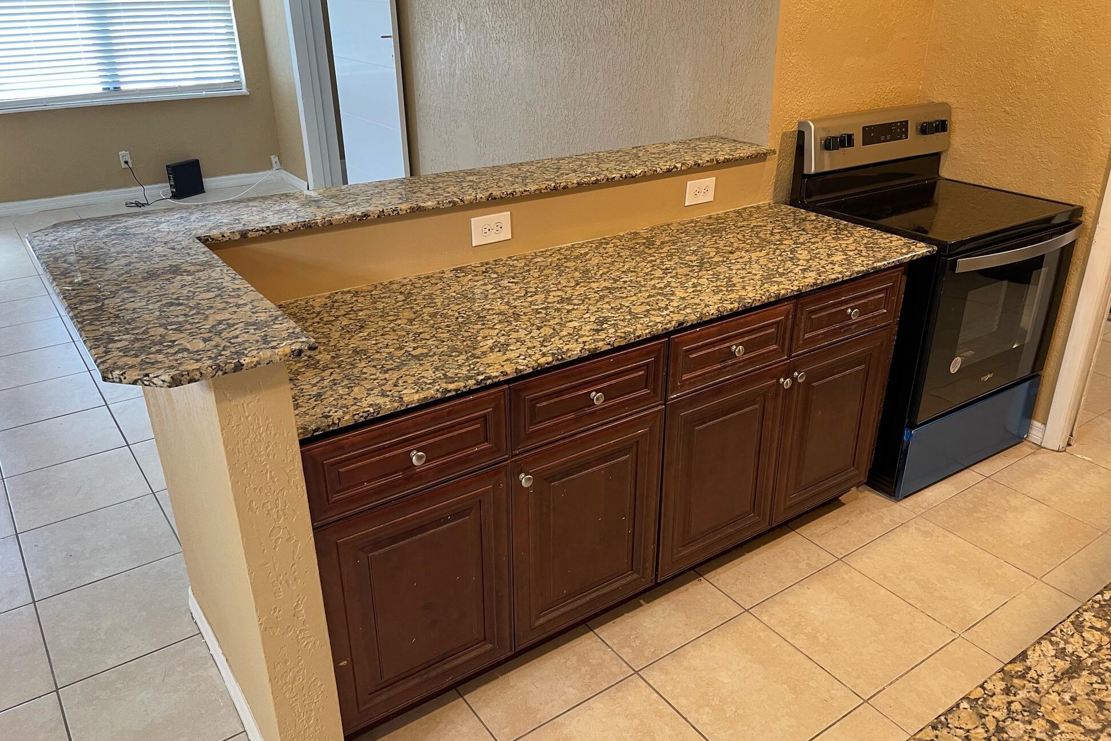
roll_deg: +0.5
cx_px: 571
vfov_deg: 46.4
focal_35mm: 28
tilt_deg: -26.1
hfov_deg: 65.5
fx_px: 864
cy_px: 364
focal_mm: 5.1
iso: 160
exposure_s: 1/60
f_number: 1.6
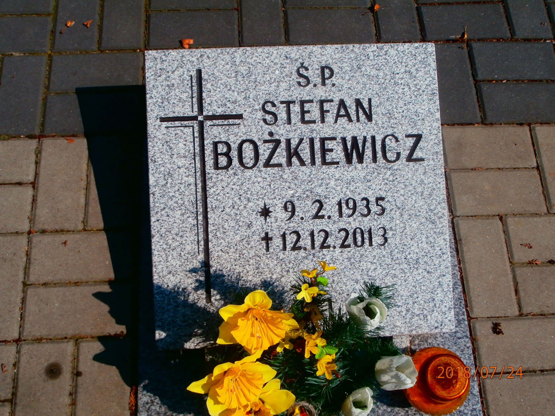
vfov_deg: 37.7
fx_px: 609
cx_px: 278
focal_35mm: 38
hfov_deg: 49.0
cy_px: 208
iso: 100
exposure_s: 1/1600
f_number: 3.9
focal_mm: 6.67
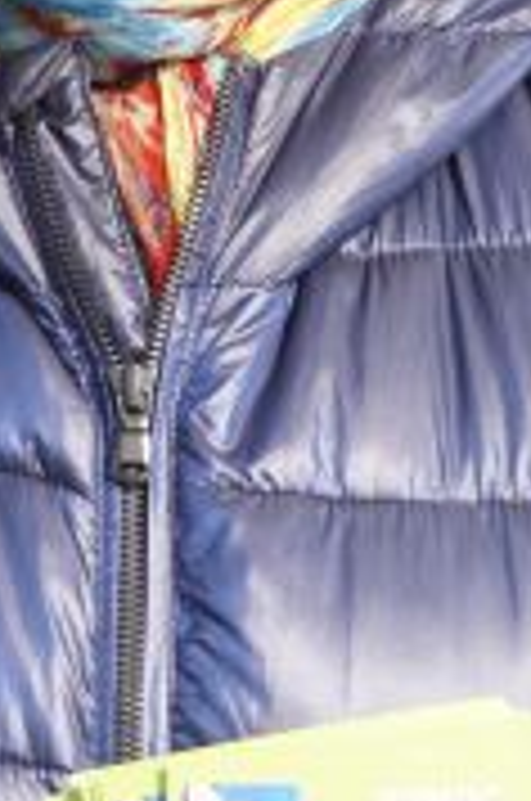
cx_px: 225
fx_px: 6144
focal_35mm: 277
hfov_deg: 4.9
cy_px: 364
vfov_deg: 7.5
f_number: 6.3
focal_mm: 33.1
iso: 100
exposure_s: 1/200
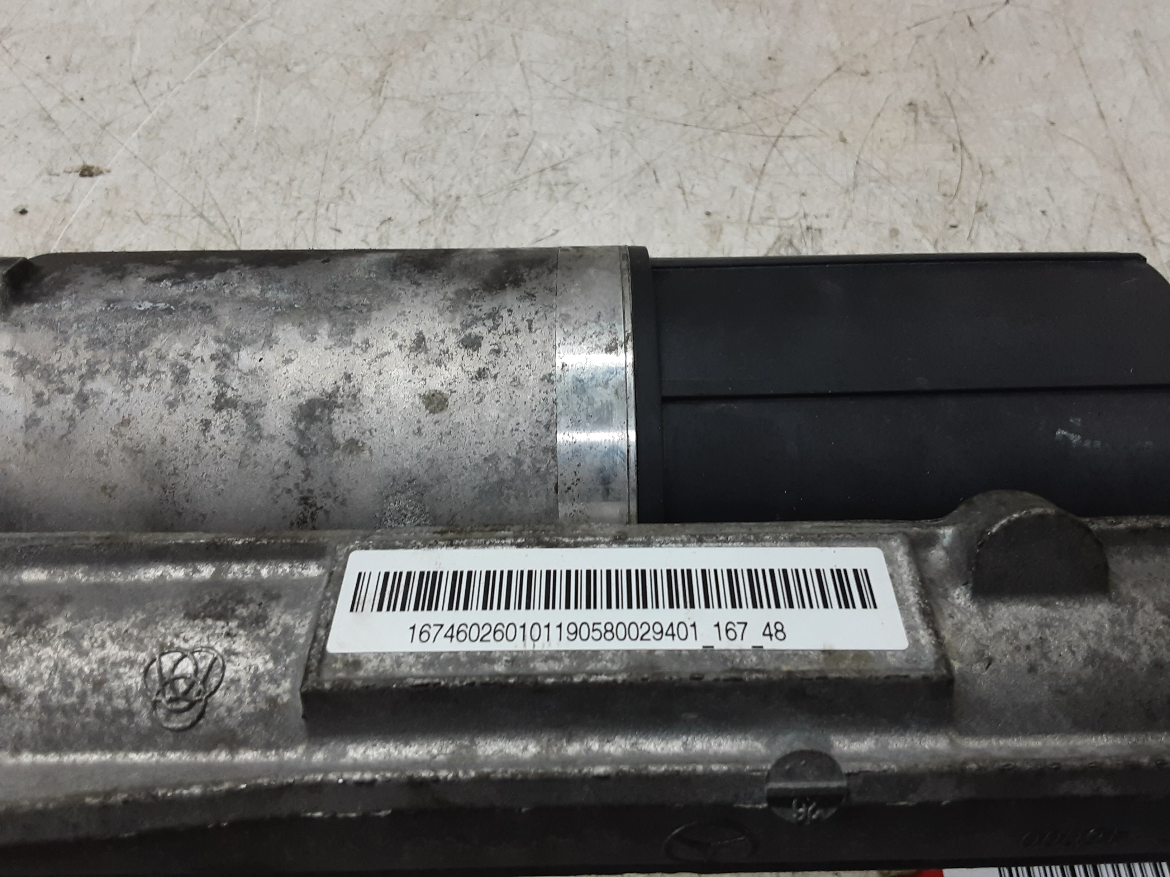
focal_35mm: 27
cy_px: 438
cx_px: 585
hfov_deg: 65.3
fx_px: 913
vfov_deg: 51.4
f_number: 1.9
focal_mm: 2.91
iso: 80
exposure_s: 1/50
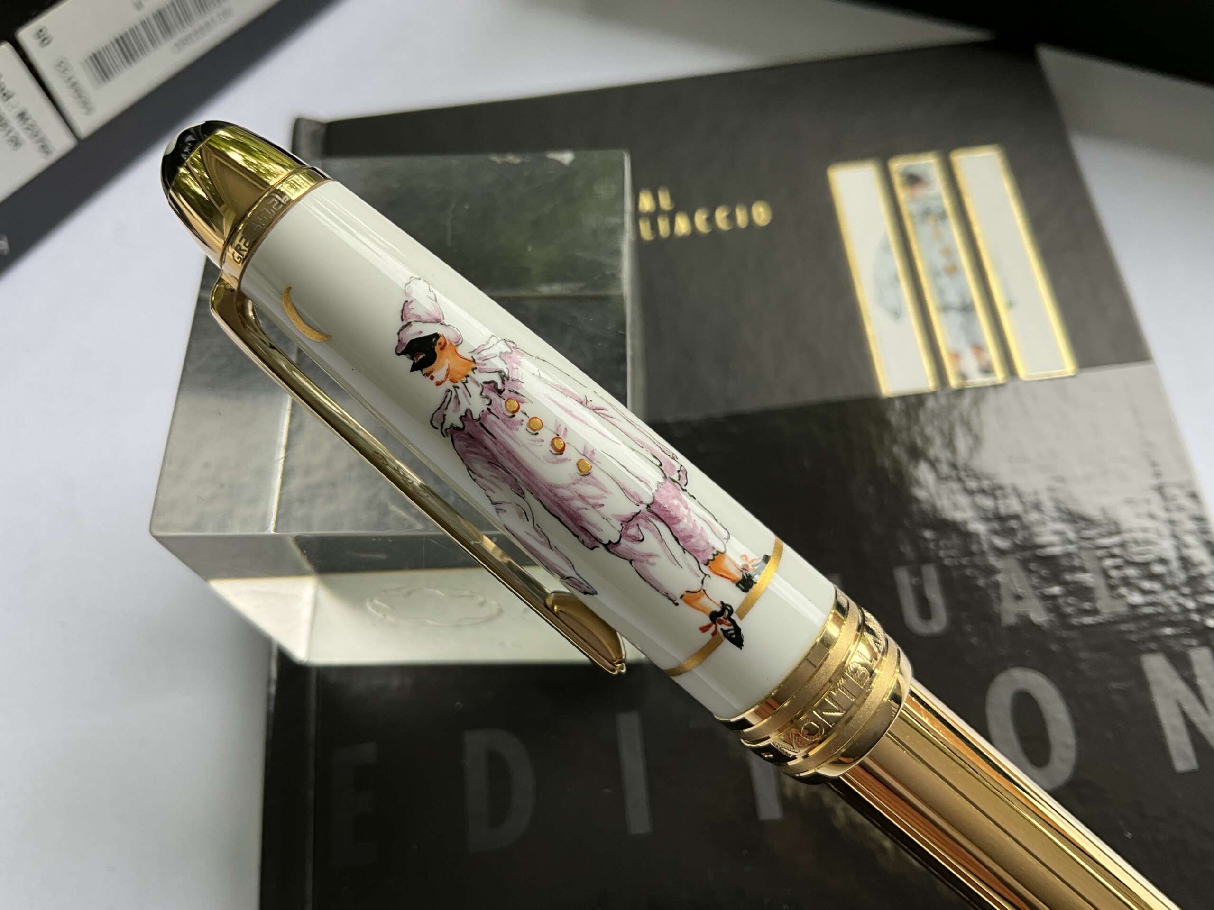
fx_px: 1017
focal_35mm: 29
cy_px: 455
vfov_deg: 48.2
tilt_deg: -64.8
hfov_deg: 61.7
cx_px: 607
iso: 20
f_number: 1.8
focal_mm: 3
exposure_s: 1/122
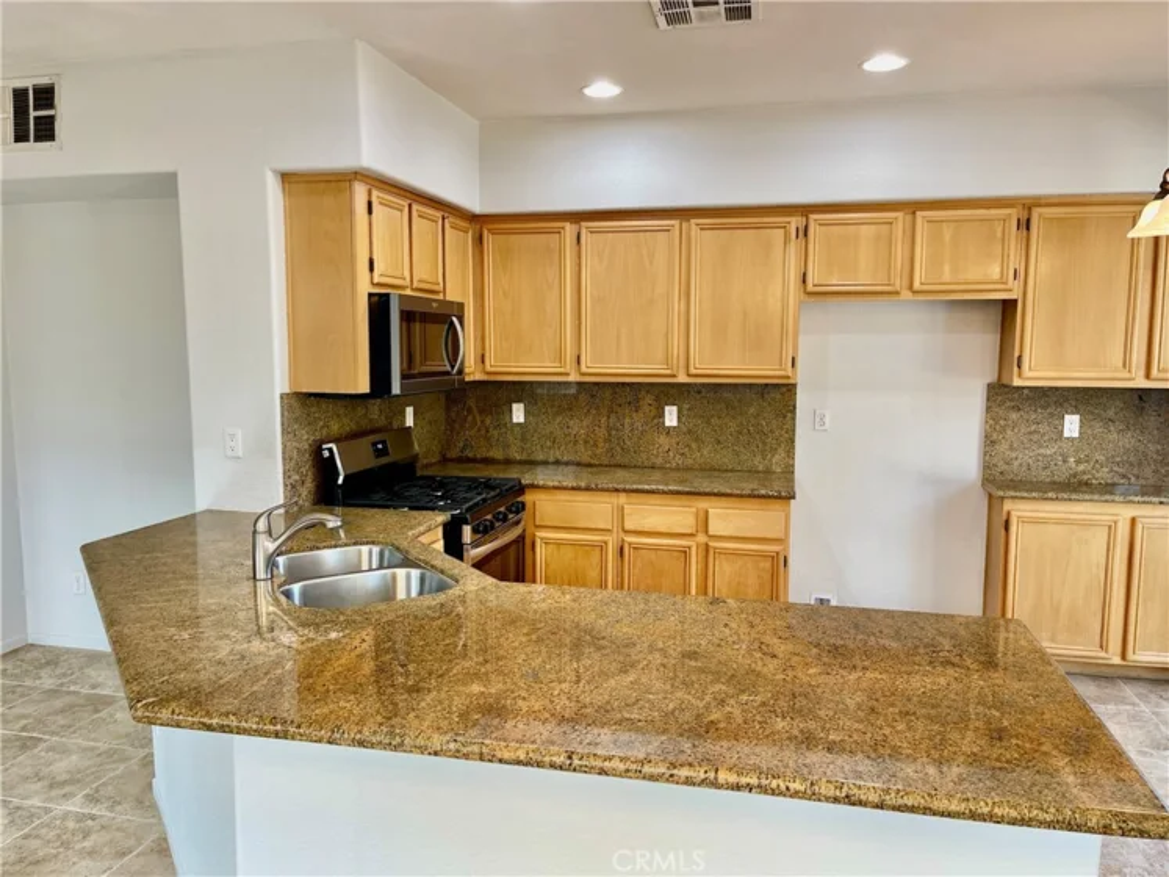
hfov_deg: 67.3
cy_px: 438
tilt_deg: -7.8
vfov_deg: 53.1
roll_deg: -0.8
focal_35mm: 26
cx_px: 584
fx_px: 878
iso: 100
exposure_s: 1/120
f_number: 1.6
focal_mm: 5.1
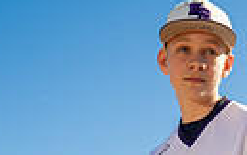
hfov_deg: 18.7
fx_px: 741
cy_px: 398
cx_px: 197
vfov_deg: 10.1
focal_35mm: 110
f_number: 5.6
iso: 100
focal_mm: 31
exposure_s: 1/125
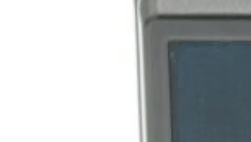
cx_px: 448
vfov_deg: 2.8
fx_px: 2852
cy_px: 153
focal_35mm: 428
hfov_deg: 5.0
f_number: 13
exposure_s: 1/320
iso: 3200
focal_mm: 70
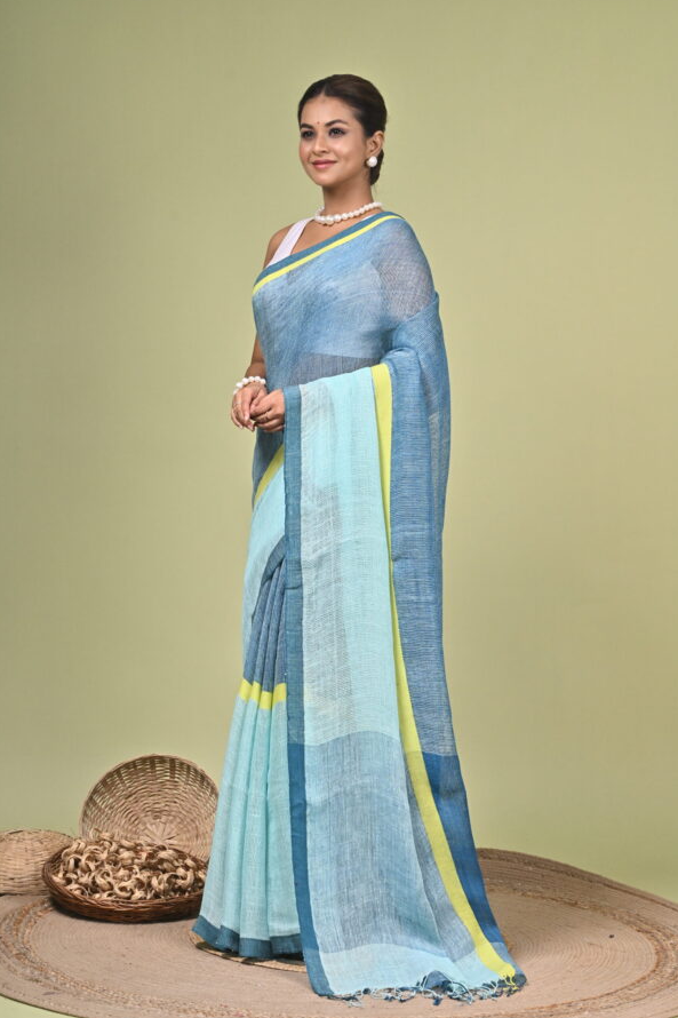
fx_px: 2430
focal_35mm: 86
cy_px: 507
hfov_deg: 15.9
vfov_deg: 23.6
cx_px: 338
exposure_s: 1/160
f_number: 8
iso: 400
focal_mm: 85
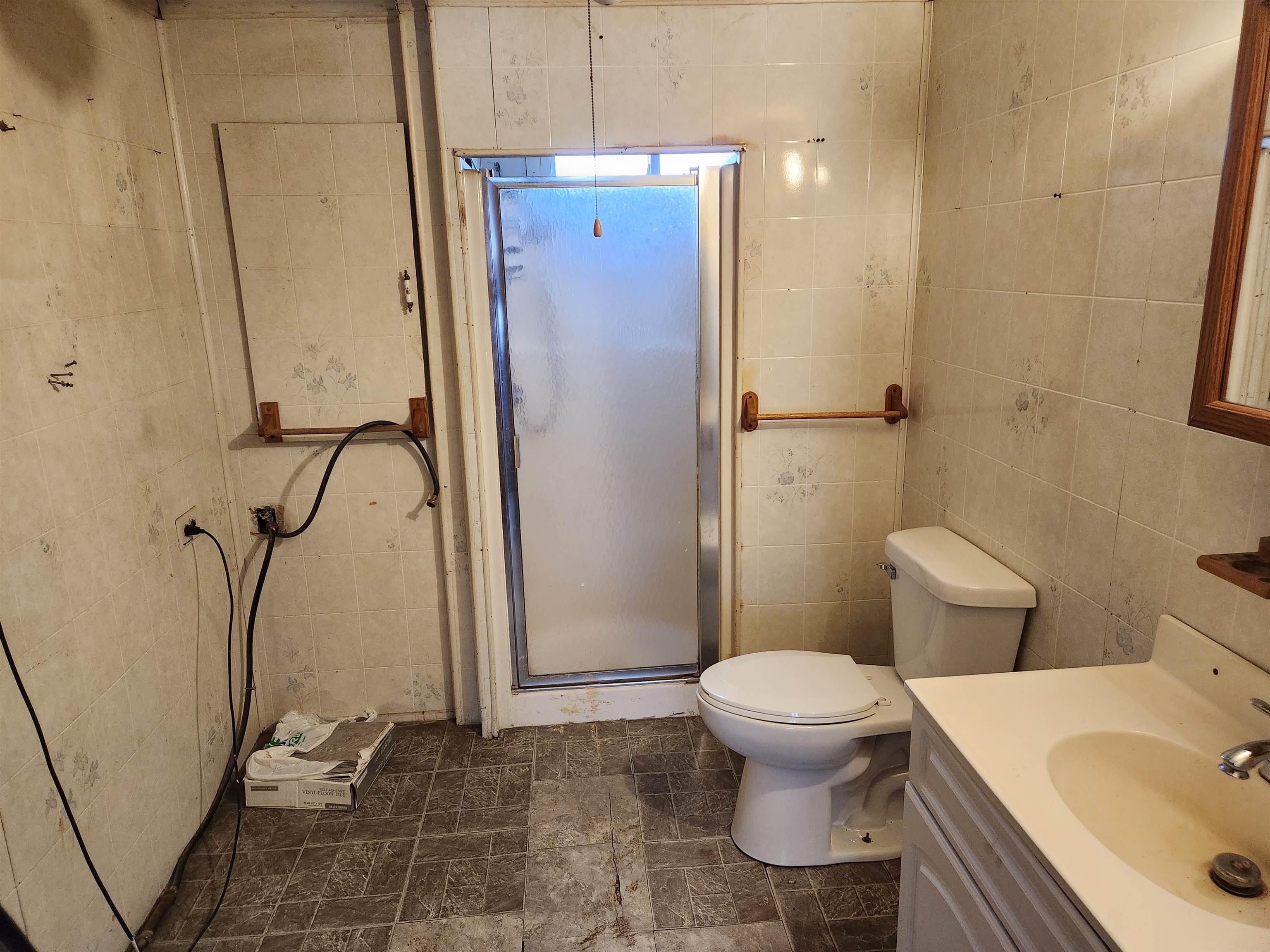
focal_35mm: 23
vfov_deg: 58.9
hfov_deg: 73.9
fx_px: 844
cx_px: 635
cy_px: 476
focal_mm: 5.4
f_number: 1.8
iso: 800
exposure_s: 1/120
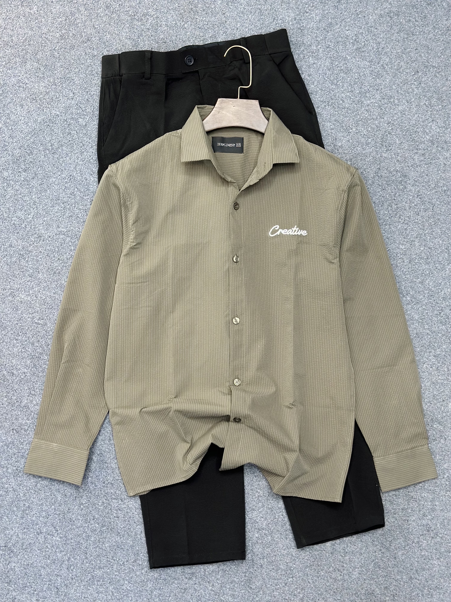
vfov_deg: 39.7
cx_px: 226
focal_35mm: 48
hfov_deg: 30.3
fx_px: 834
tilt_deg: -82.1
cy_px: 301
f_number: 1.78
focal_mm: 6.86
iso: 125
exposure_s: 1/100
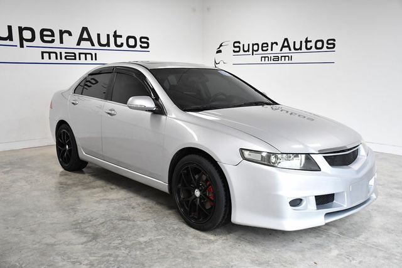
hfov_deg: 55.8
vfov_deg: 38.9
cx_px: 201
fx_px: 380
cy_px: 134
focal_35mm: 34
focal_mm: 23
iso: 2500
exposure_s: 1/1000
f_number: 4.5
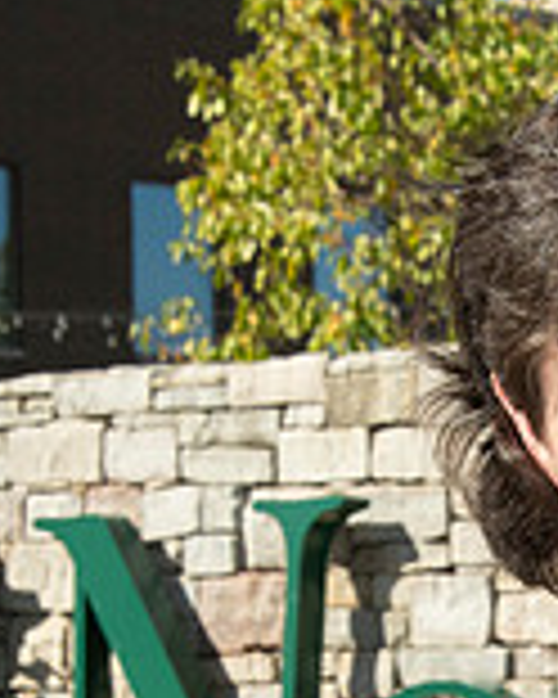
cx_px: 621
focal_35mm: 274
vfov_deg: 7.0
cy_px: 727
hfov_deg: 5.6
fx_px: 5656
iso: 400
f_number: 14
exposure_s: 1/160
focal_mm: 78
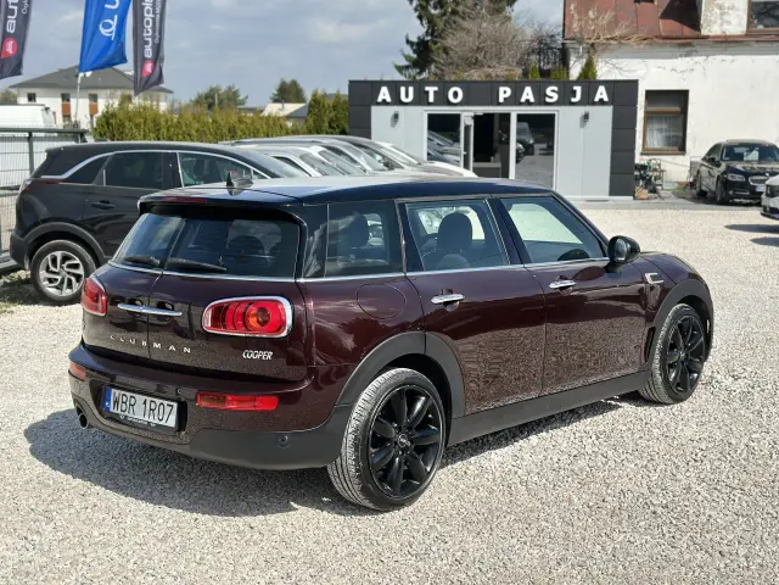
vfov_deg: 30.3
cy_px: 292
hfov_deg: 39.7
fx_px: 1080
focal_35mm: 48
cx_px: 390
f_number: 1.78
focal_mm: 6.86
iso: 100
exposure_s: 1/5882
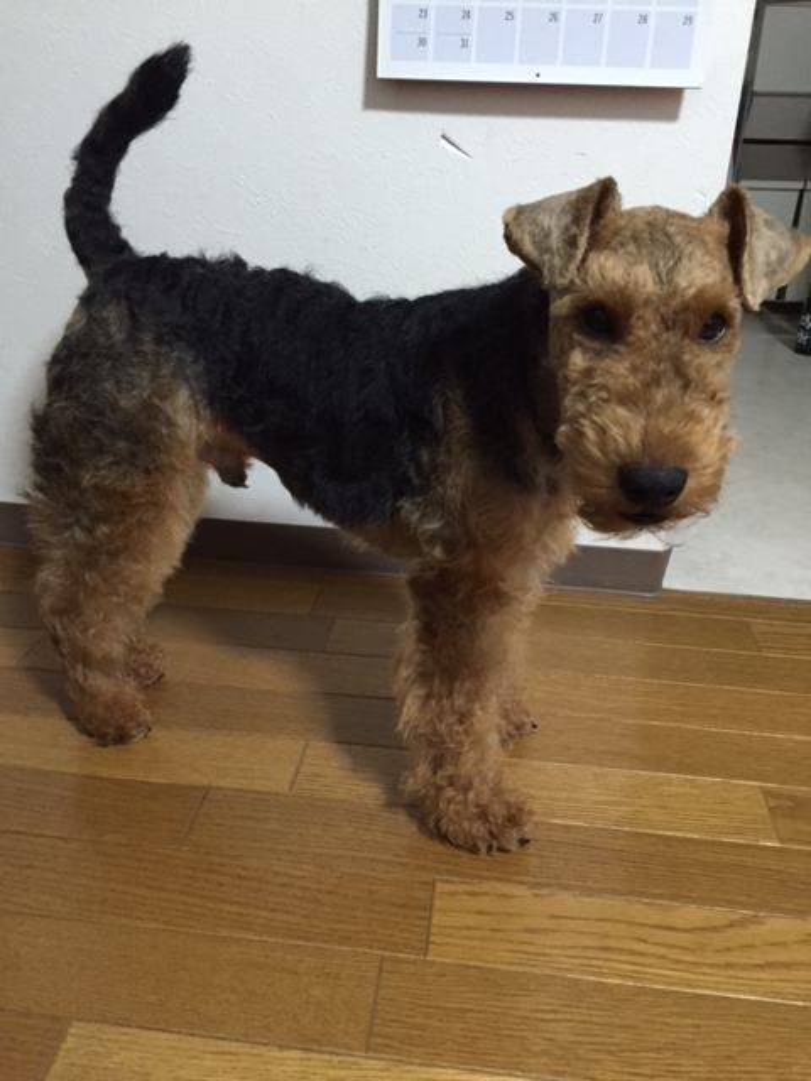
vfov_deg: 61.7
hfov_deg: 48.2
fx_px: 906
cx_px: 406
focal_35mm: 29
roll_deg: -1.4
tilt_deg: -27.5
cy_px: 540
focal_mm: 4.15
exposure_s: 1/30
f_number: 2.2
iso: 250
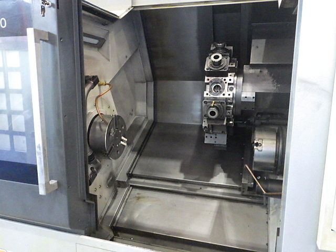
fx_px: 272
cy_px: 126
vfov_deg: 49.7
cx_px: 168
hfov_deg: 63.4
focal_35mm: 28
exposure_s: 1/30
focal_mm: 5
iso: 1600
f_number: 3.5
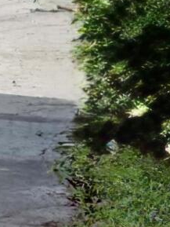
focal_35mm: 353
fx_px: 2310
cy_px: -177
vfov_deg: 5.5
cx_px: -921
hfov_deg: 3.5
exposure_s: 1/1800
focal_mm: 6.76
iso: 80
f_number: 1.8
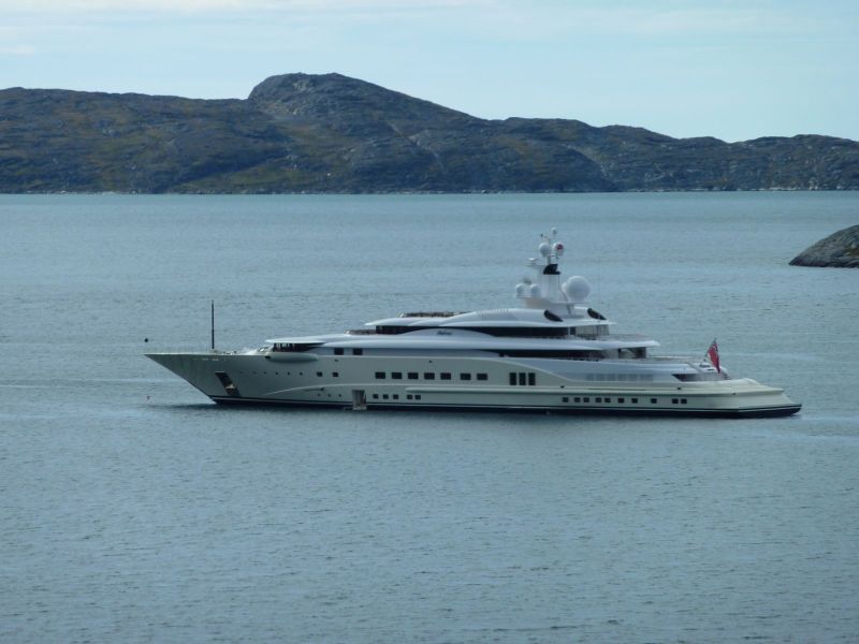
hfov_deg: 6.6
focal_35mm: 300
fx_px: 7445
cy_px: 322
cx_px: 430
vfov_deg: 5.0
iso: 80
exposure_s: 1/500
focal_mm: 49.2
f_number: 5.6
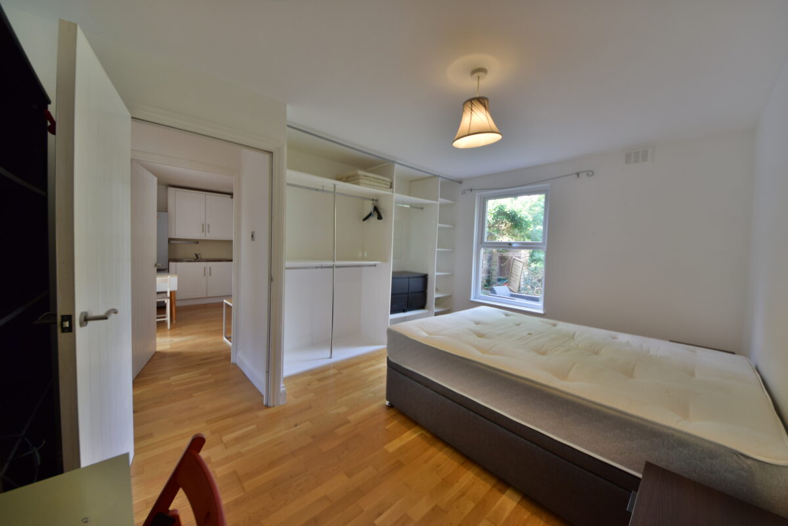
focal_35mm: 12
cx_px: 394
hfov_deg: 112.6
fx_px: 263
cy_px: 263
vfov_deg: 90.0
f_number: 4.5
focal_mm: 8
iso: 400
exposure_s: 1/25
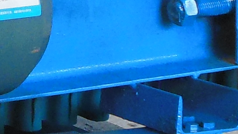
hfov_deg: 8.3
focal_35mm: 246
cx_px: -257
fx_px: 1553
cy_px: -64
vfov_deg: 4.9
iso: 400
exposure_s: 1/25
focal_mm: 6
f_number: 3.5
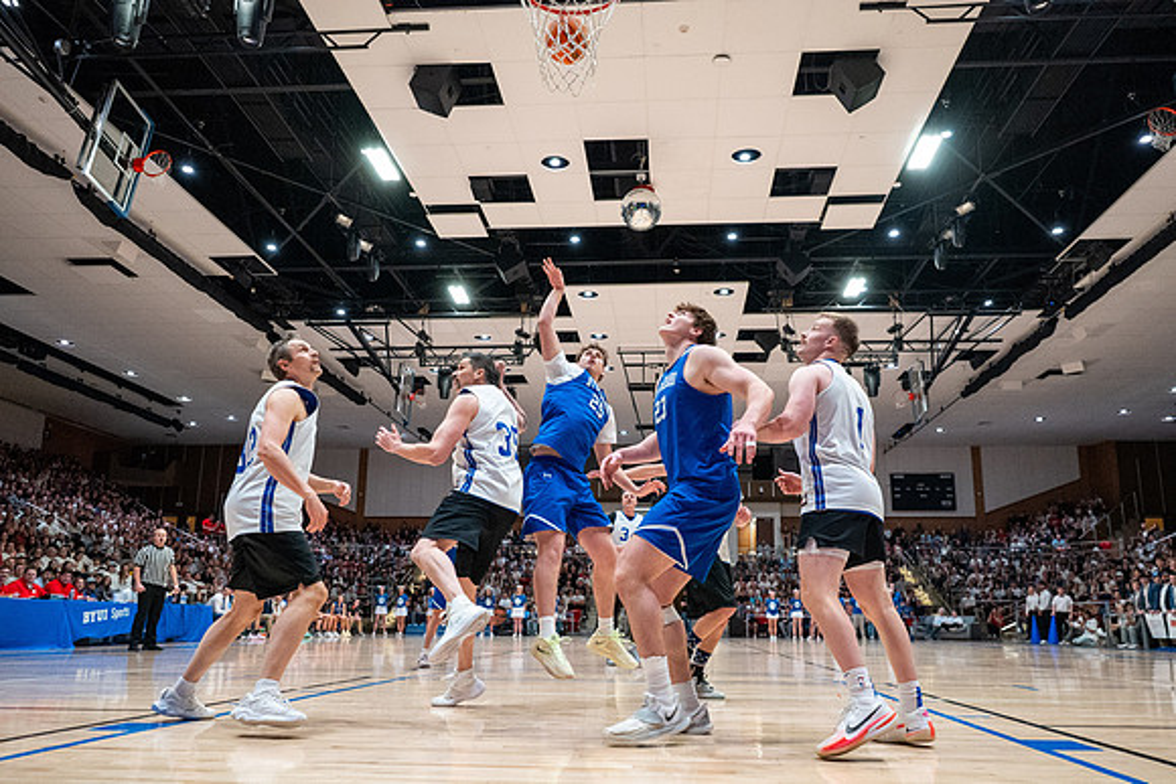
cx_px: 600
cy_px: 444
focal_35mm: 33
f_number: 2.8
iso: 8000
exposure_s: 1/500
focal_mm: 29.5
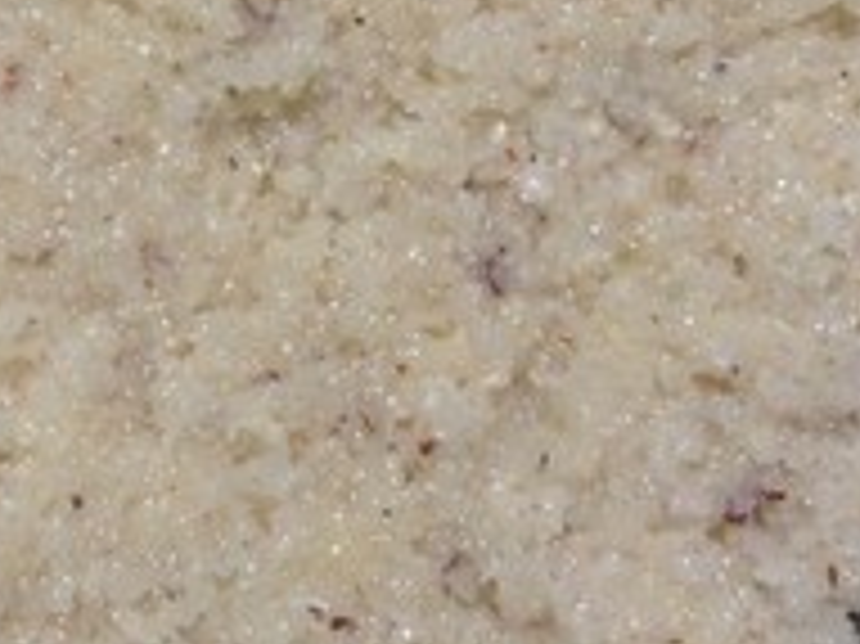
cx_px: 180
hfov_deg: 27.6
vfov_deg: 21.2
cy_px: 241
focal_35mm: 69
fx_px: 1713
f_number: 2.4
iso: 200
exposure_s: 1/20
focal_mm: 3.3
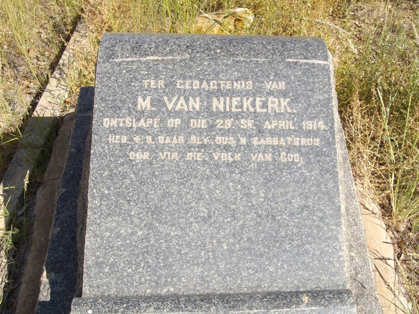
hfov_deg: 42.1
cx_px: 210
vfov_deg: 32.2
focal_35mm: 45
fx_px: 545
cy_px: 157
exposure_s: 1/250
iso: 80
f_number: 5.4
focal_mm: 7.4
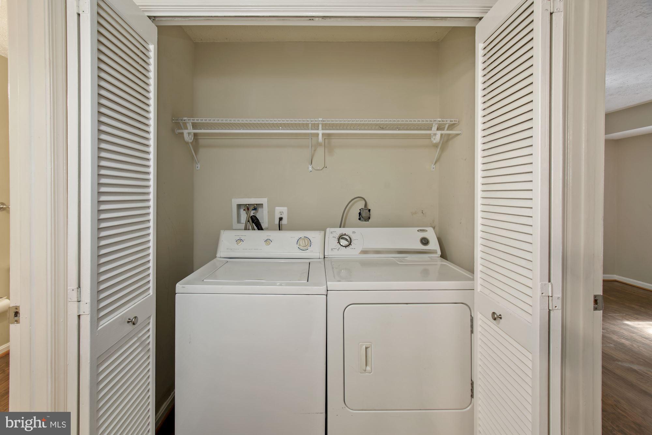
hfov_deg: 100.4
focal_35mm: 15
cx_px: 326
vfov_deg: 77.3
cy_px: 218
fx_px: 272
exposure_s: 2.5
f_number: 8
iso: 200
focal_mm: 10
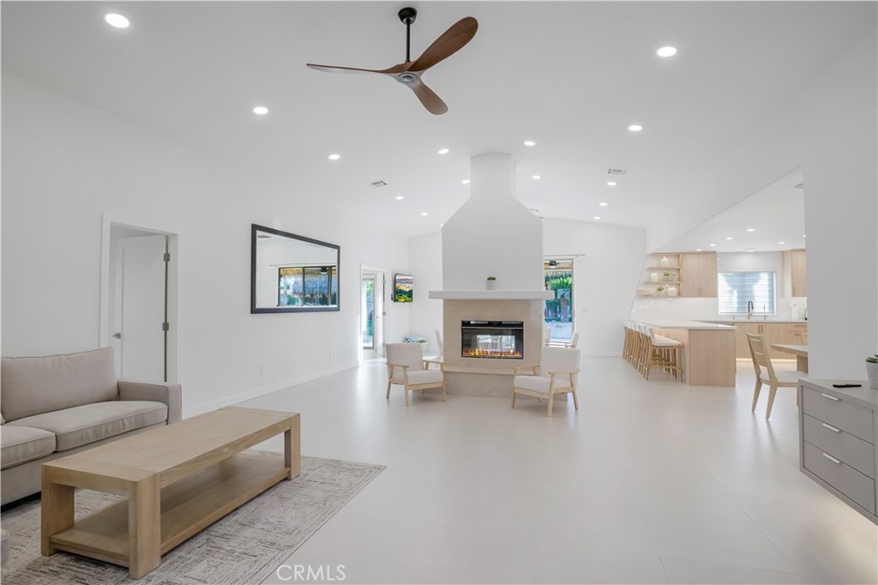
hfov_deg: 93.3
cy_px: 292
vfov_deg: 70.4
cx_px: 439
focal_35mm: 17
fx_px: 414
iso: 400
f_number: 8
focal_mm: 17
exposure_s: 1/15
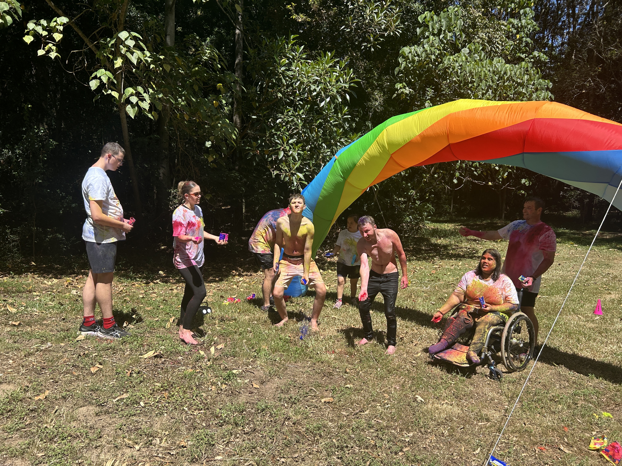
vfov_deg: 53.1
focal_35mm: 26
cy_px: 233
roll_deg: -1.1
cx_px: 311
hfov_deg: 67.3
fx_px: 467
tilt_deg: -4.6
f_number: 1.5
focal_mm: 5.7
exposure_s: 1/1934
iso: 50
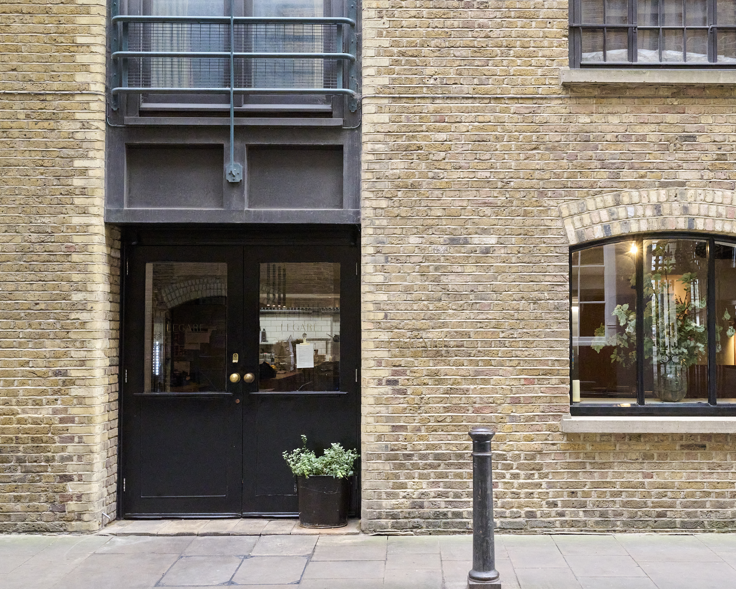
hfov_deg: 45.6
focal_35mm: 40
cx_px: 436
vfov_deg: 37.3
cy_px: 298
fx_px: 871
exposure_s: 1/250
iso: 20000
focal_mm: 35
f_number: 10
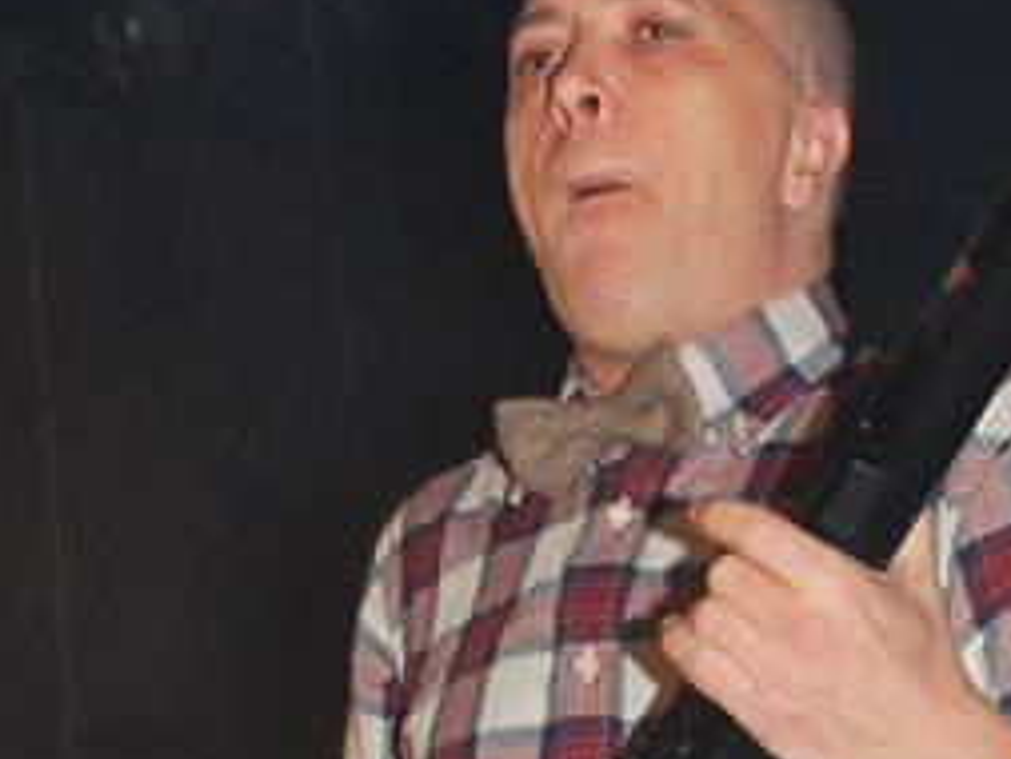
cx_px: 603
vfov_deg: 12.7
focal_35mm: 115
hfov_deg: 17.1
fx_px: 3360
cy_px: 811
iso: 320
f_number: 5.6
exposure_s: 1/60
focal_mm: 28
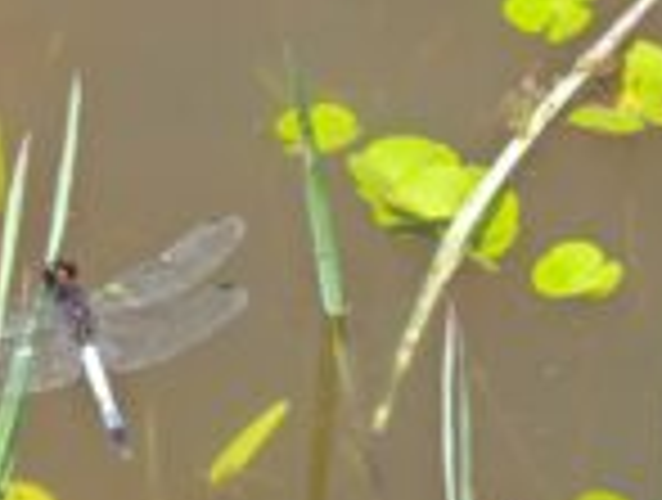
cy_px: 363
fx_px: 19919
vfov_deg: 1.4
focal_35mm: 1039
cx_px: 412
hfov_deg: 1.9
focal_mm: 71.7
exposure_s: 1/125
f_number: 6
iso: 100
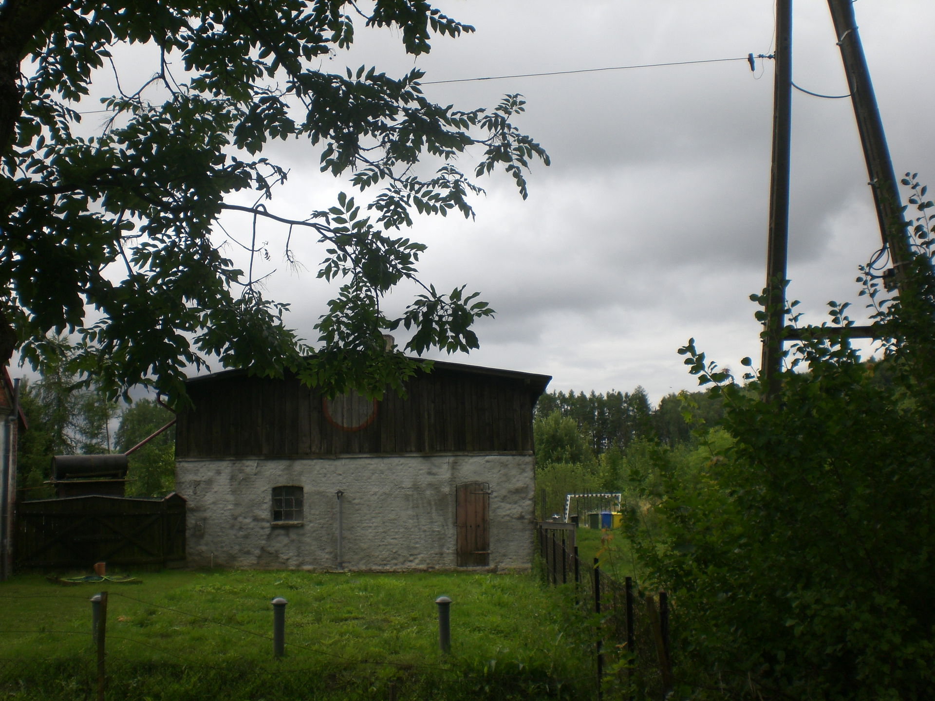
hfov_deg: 49.0
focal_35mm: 38
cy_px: 350
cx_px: 468
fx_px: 1026
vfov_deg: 37.7
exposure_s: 1/320
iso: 50
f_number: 4.4
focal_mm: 6.3
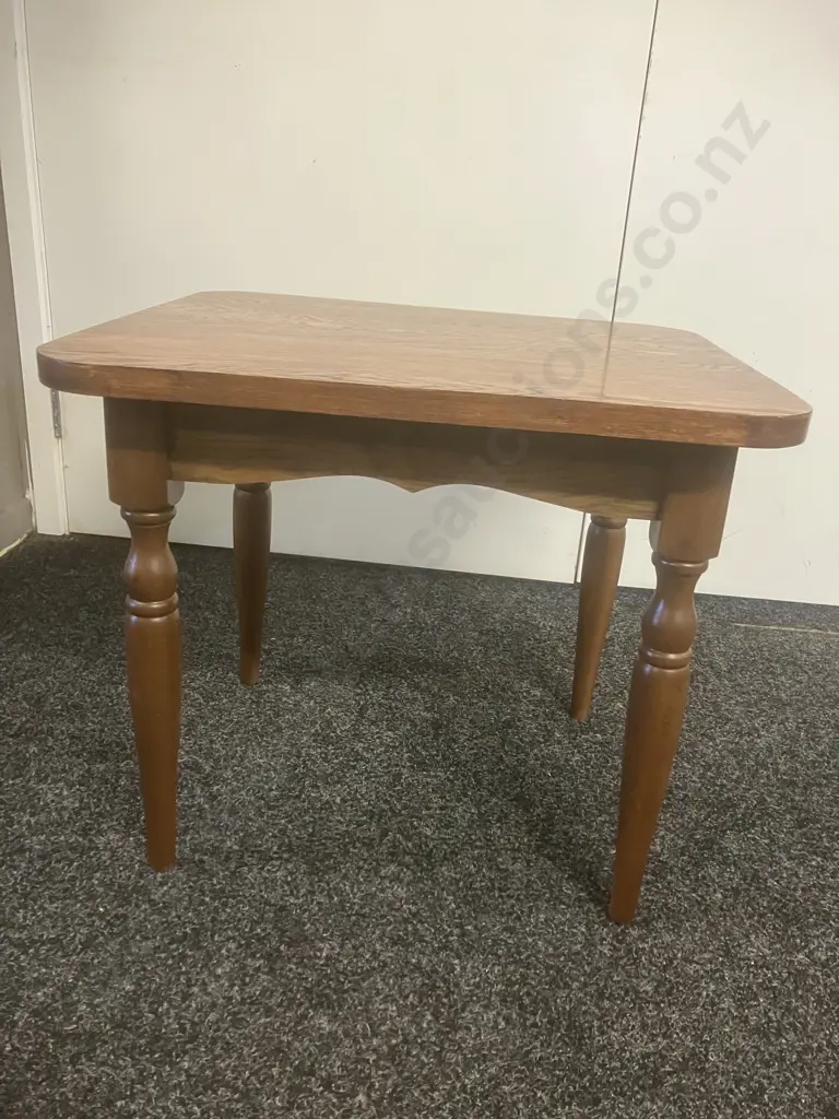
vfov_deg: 63.4
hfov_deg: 49.7
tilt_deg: -20.2
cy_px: 560
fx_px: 905
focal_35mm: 28
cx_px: 420
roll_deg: -4.0
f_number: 1.8
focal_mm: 3.99
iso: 250
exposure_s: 1/50
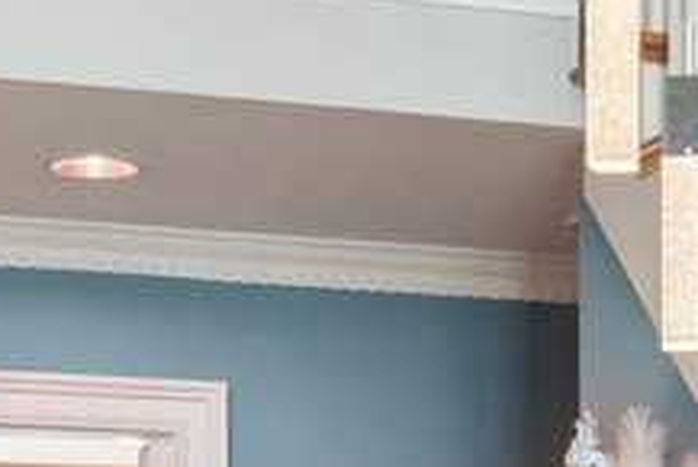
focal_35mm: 127
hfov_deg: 16.0
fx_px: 2464
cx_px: 605
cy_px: 647
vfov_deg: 10.5
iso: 200
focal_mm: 17
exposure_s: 1/30
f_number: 8
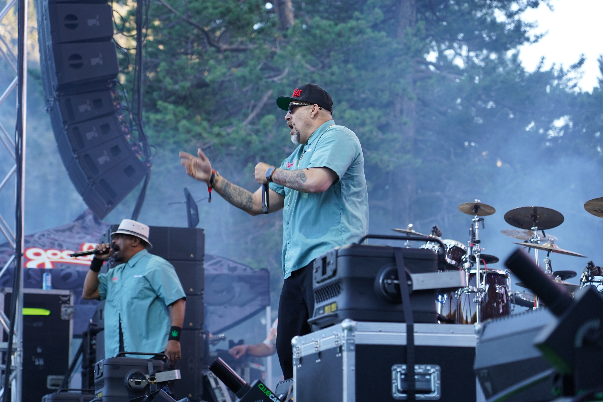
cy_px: 201
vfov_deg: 13.0
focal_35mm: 105
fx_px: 1759
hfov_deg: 19.5
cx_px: 302
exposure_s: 1/160
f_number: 4
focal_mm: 105
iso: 400
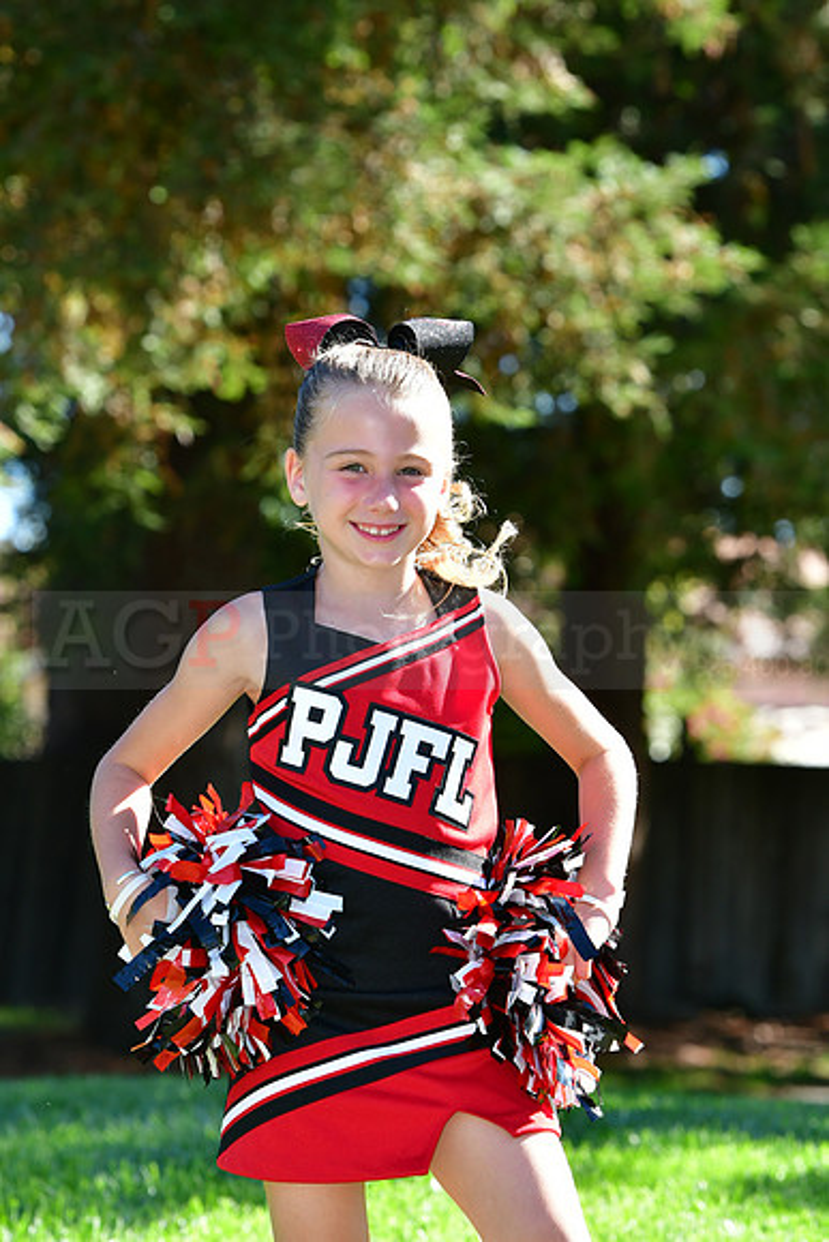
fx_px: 8026
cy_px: 621
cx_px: 414
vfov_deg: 8.9
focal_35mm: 232
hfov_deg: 5.9
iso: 400
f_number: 7.1
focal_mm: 155
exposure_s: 1/250
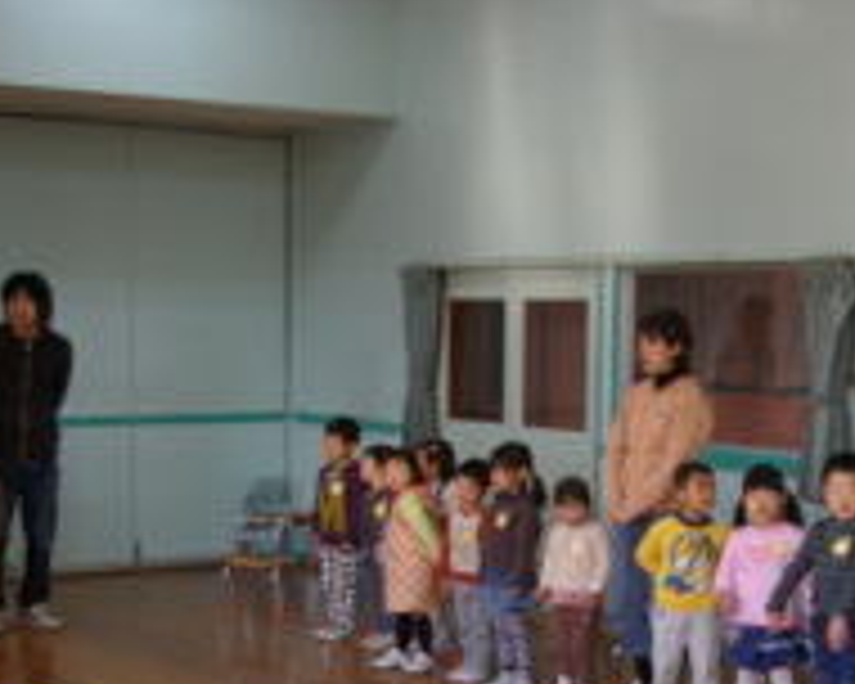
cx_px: 572
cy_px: 520
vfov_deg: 21.4
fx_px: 1797
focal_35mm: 71
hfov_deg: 26.6
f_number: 4
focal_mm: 24
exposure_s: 1/45
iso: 200
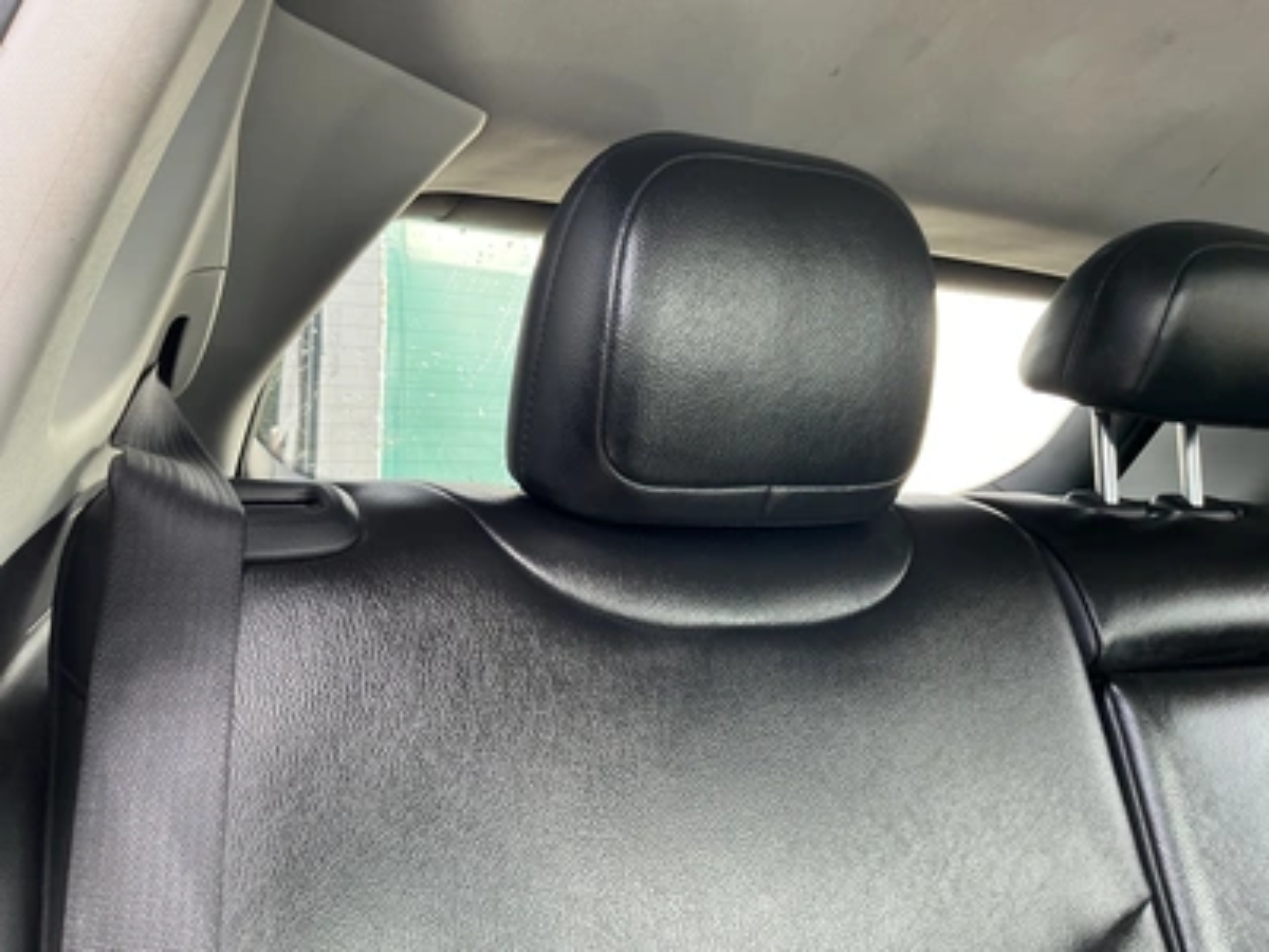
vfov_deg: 49.7
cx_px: 634
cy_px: 476
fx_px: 1026
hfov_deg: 63.4
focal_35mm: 28
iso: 64
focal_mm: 3
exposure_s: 1/78
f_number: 1.8
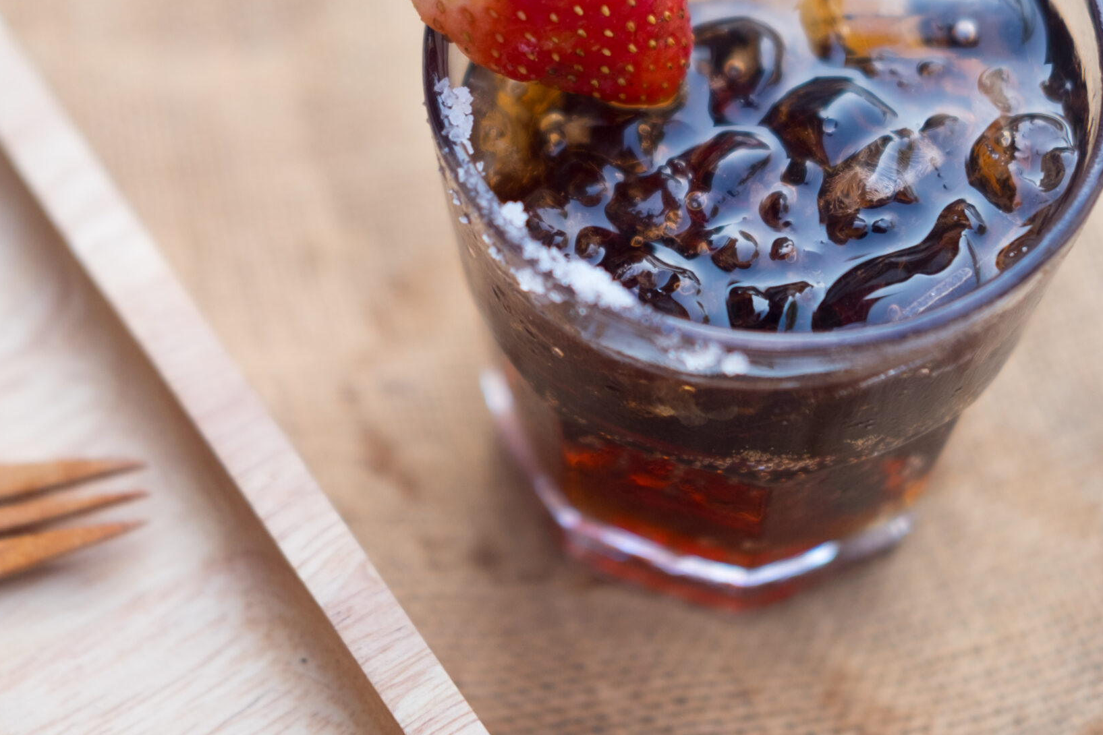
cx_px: 586
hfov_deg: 24.5
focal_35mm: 83
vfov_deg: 16.4
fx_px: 2543
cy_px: 205
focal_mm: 35
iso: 200
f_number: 2
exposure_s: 1/450
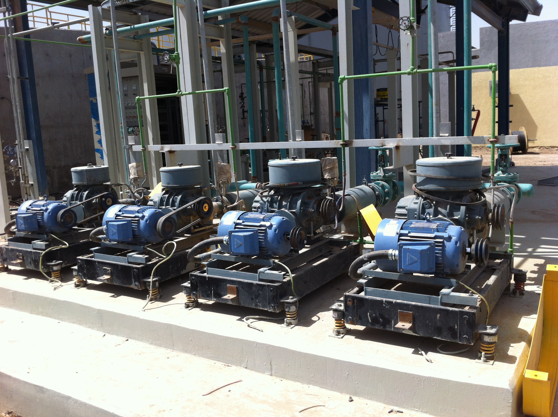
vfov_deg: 40.6
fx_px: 563
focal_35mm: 35
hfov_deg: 52.7
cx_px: 279
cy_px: 208
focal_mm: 3.85
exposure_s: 1/1077
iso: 80
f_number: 2.8
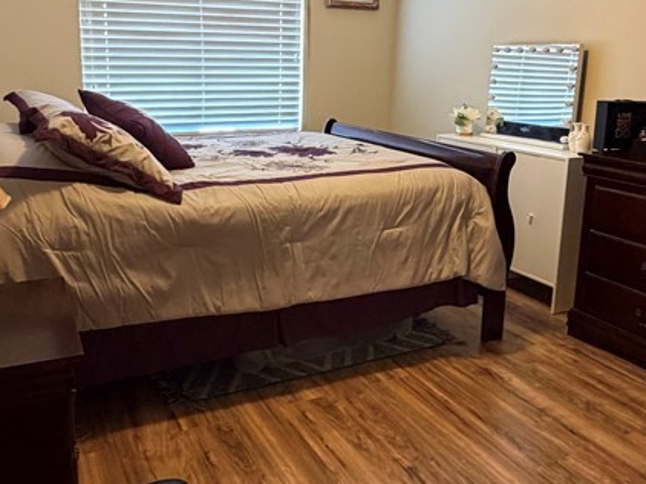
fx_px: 634
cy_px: 184
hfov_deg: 54.0
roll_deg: -0.8
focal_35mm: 34
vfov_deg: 41.5
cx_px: 305
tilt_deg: -11.1
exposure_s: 1/60
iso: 400
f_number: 2.2
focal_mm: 2.22
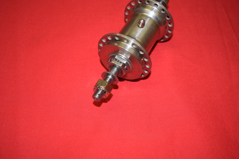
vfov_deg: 30.9
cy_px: 80
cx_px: 120
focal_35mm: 44
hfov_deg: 45.0
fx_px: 289
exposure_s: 1/25
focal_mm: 29
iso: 160
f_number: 5
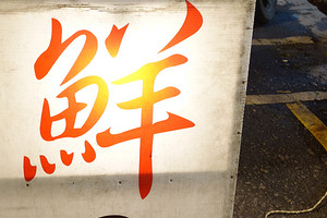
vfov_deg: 27.7
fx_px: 436
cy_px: 162
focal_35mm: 48
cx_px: 100
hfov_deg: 40.4
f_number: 1.8
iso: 200
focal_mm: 8.8
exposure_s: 1/30
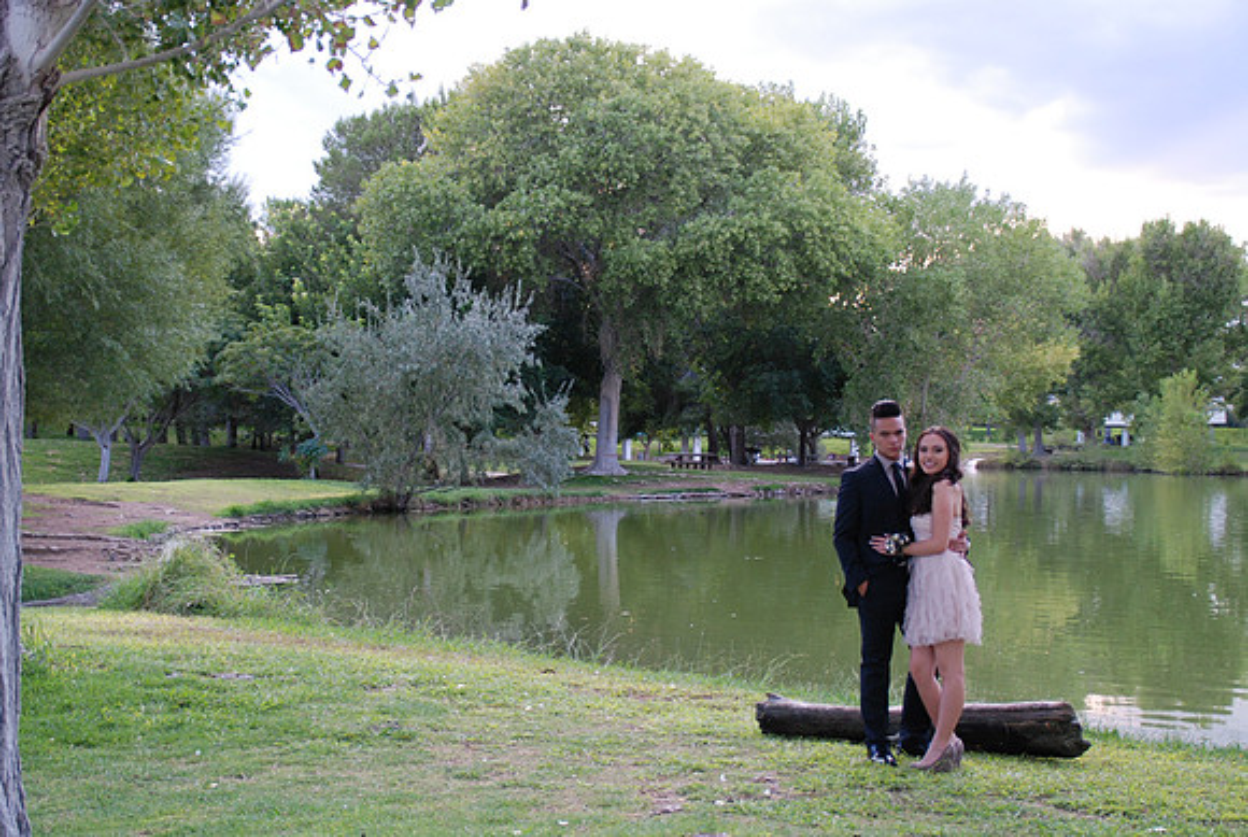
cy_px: 418
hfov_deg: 37.8
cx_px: 624
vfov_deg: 25.9
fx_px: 1823
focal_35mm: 52
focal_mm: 35
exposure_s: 1/60
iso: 400
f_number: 4.2
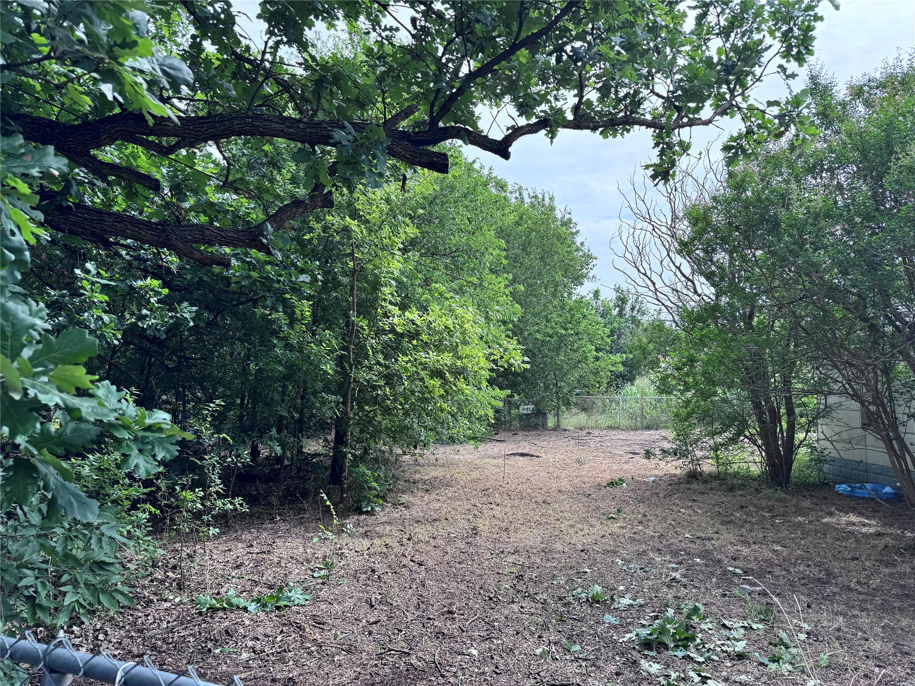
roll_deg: +1.0
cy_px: 343
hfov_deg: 71.6
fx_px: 634
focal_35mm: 24
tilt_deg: +2.2
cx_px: 458
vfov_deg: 56.8
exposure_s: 1/1131
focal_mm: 6.76
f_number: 1.78
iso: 80
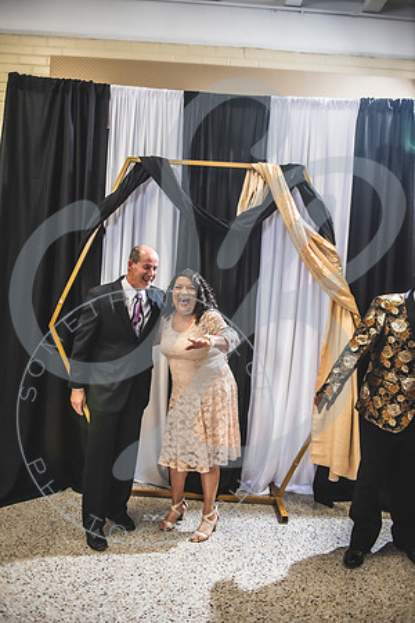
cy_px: 312
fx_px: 501
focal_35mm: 29
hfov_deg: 45.0
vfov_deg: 63.7
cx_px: 208
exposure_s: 1/250
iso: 1600
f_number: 2.8
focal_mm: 29
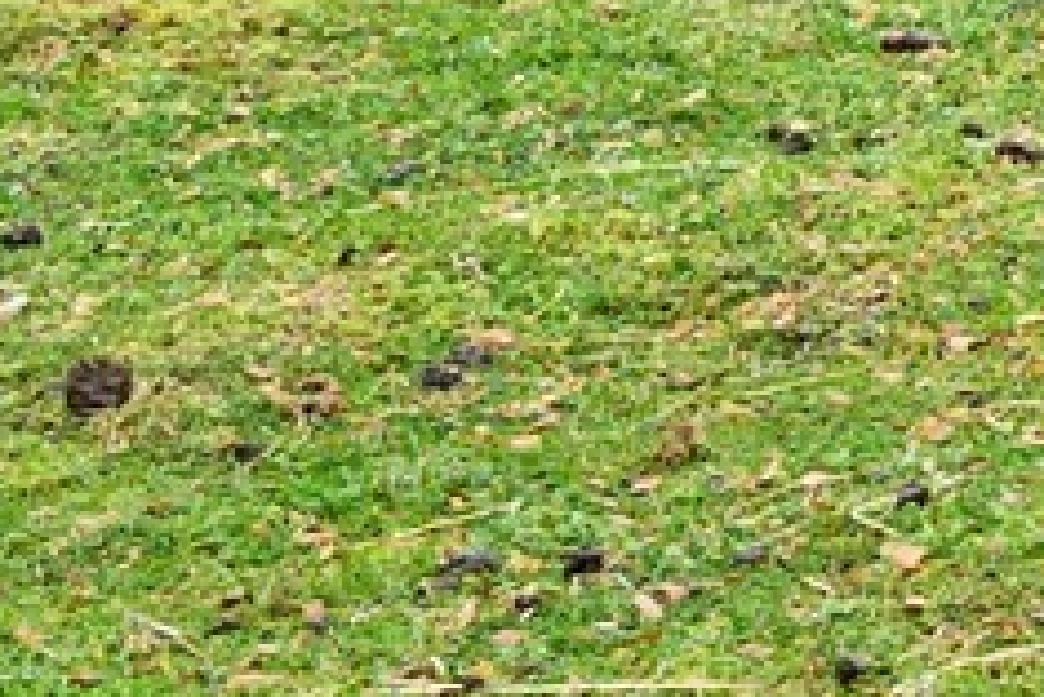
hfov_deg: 7.1
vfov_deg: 5.3
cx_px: 3392
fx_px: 7312
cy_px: -1026
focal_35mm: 252
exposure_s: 1/3
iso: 80
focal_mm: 35
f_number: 22
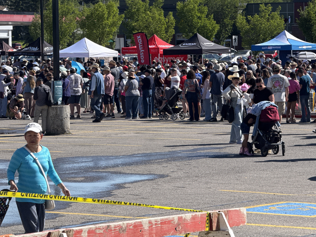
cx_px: 171
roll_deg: +0.8
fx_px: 1497
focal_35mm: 164
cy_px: 83
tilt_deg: -1.2
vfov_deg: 9.1
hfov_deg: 12.0
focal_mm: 15.66
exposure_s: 1/1318
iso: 50
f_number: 2.8
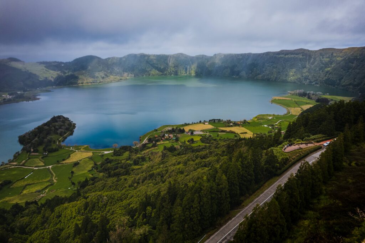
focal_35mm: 22
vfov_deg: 57.2
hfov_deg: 78.6
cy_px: 122
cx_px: 182
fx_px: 223
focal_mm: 8.38
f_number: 2.8
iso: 100
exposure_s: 1/320
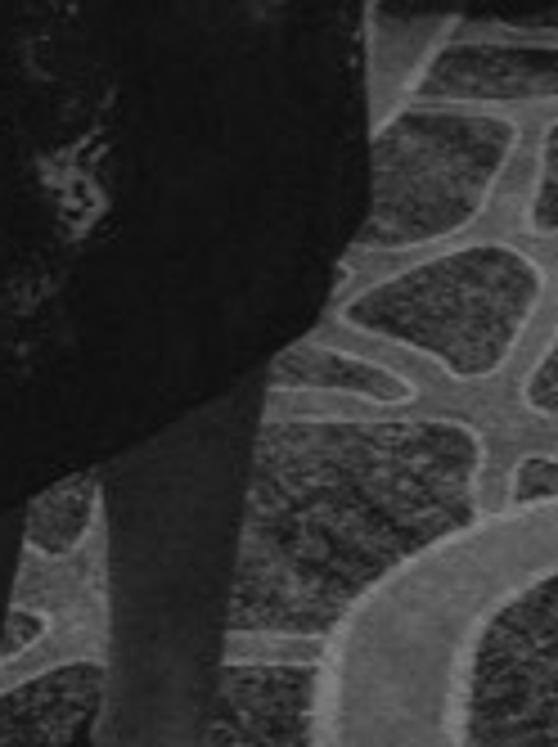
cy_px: -873
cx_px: 781
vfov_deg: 11.7
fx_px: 3153
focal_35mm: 146
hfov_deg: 9.9
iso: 6400
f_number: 3.2
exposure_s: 1/100
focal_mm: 21
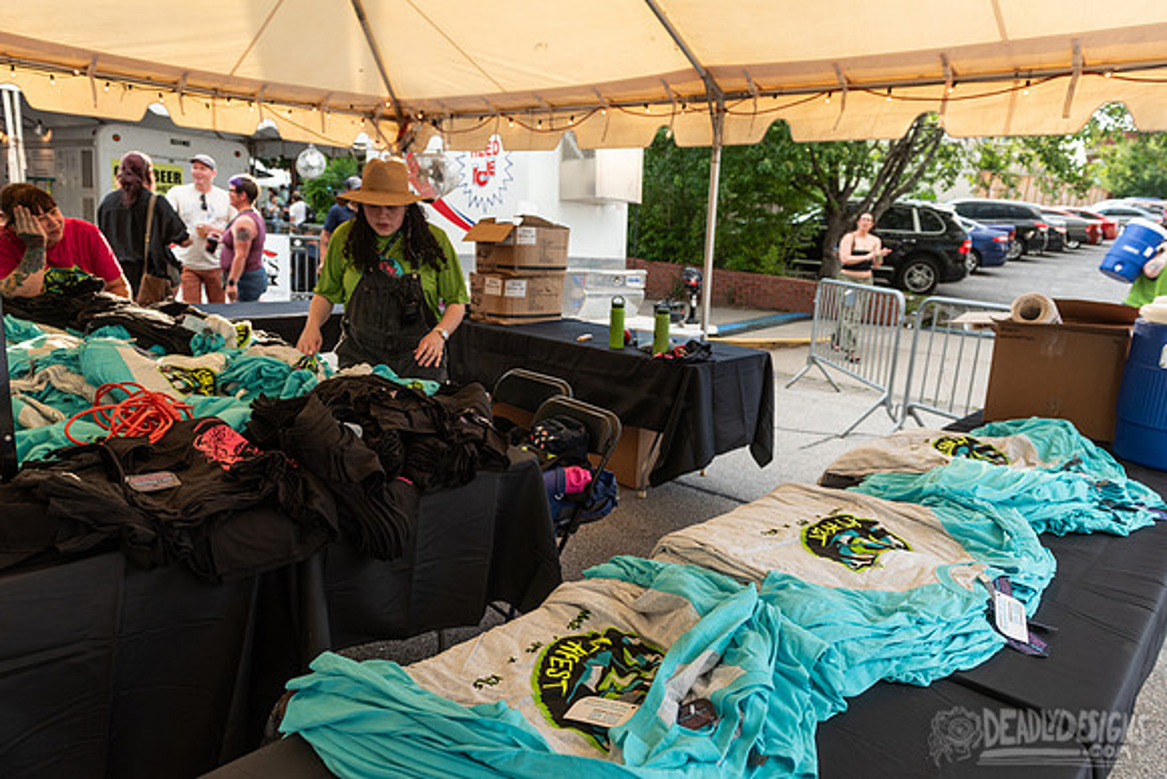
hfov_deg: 73.7
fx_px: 778
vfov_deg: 53.2
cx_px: 584
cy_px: 390
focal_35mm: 24
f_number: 4.5
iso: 250
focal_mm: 24
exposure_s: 1/250
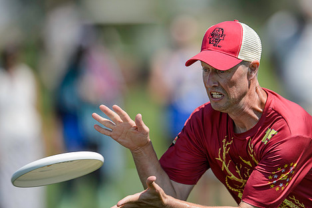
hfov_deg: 3.2
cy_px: 74
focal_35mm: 644
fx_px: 5583
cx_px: 246
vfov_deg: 2.1
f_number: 2.8
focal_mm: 400
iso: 160
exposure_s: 1/2500
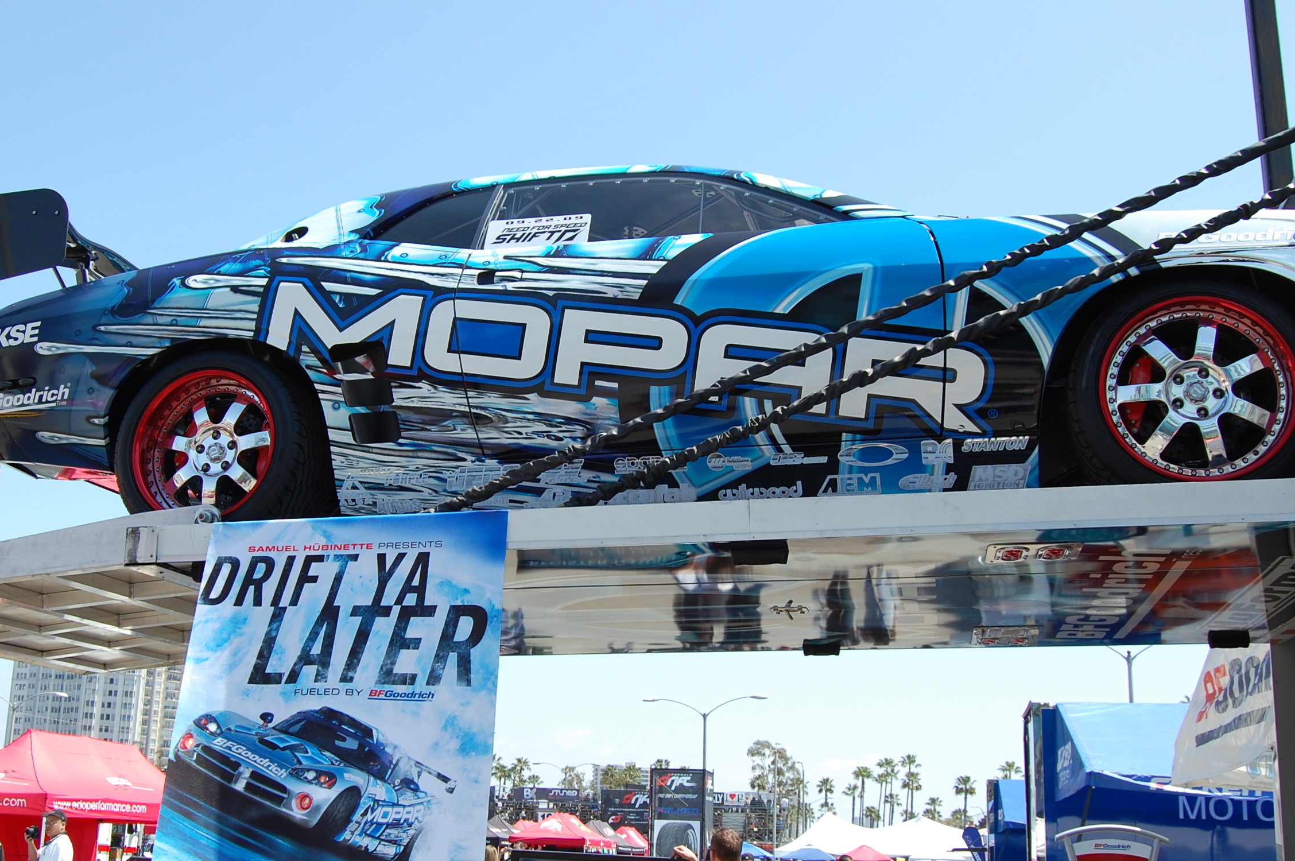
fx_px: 1438
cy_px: 455
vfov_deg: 33.3
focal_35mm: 40
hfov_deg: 48.4
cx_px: 581
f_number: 9
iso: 200
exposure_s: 1/320
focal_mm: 20
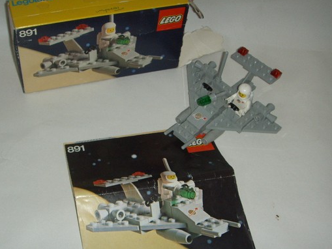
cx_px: 142
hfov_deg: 38.8
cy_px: 139
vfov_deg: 29.7
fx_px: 470
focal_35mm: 49
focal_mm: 6.6
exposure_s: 1/45
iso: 100
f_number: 3.5
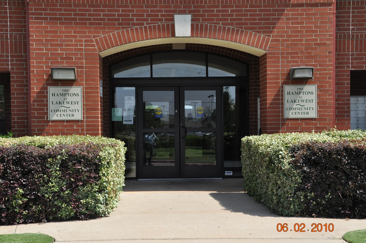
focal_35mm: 64
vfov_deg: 21.2
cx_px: 183
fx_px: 650
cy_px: 123
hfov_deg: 31.5
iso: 1000
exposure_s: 1/800
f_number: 14
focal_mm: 42
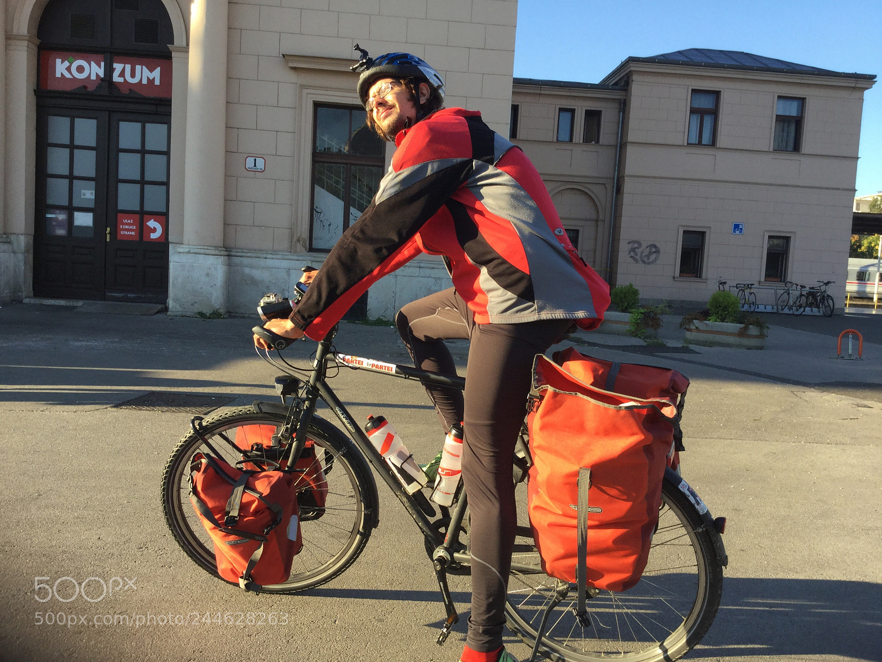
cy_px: 331
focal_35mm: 31
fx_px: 790
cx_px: 441
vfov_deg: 45.4
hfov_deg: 58.4
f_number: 2.4
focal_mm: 3.3
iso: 25
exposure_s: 1/281
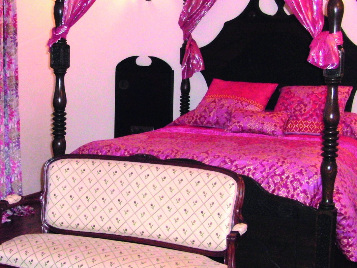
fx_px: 722
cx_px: 102
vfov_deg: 21.0
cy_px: 115
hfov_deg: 27.5
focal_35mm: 70
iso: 400
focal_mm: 6.42
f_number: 3.6
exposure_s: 1/50
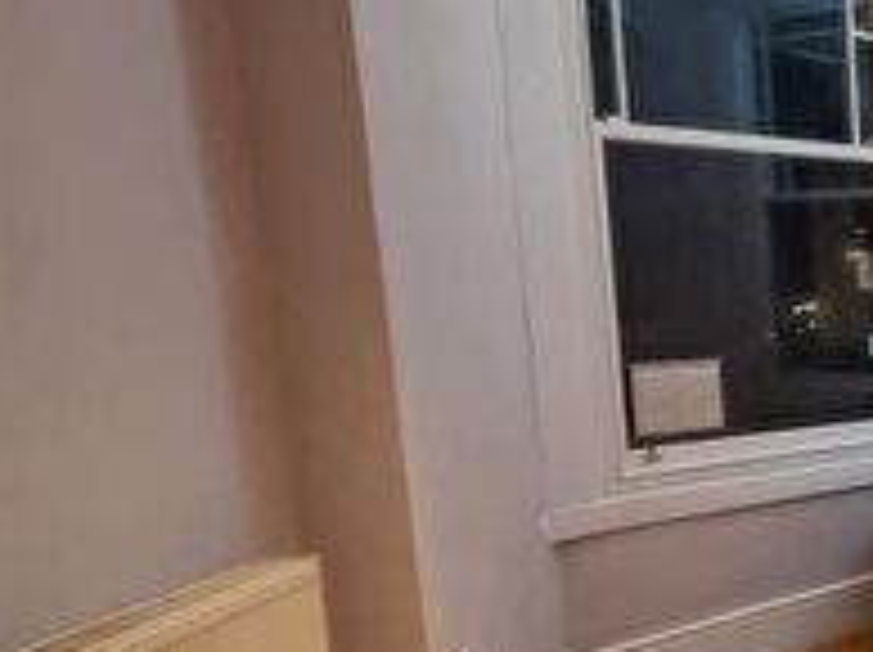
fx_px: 1184
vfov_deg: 30.3
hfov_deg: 27.1
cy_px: 492
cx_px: 1336
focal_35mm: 47
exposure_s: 1/33
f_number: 2.2
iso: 640
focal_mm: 2.2
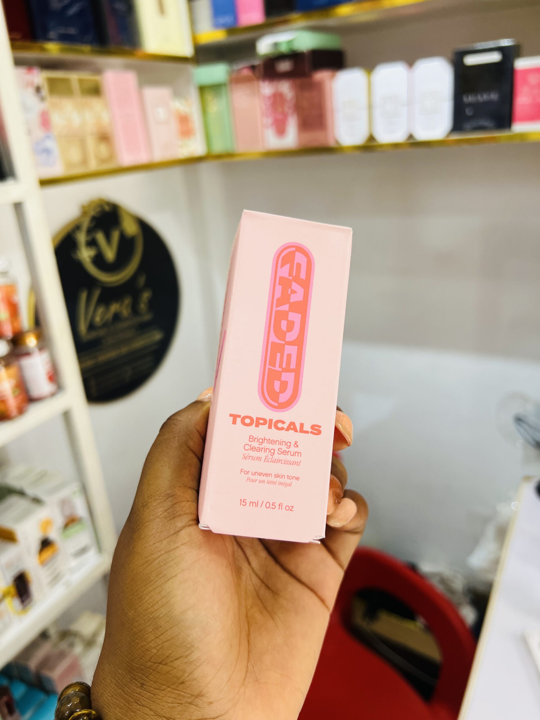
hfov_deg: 53.1
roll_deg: +4.8
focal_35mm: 26
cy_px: 360
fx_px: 541
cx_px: 270
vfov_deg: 67.3
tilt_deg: -21.3
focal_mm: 5.7
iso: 125
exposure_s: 1/121
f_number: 1.5
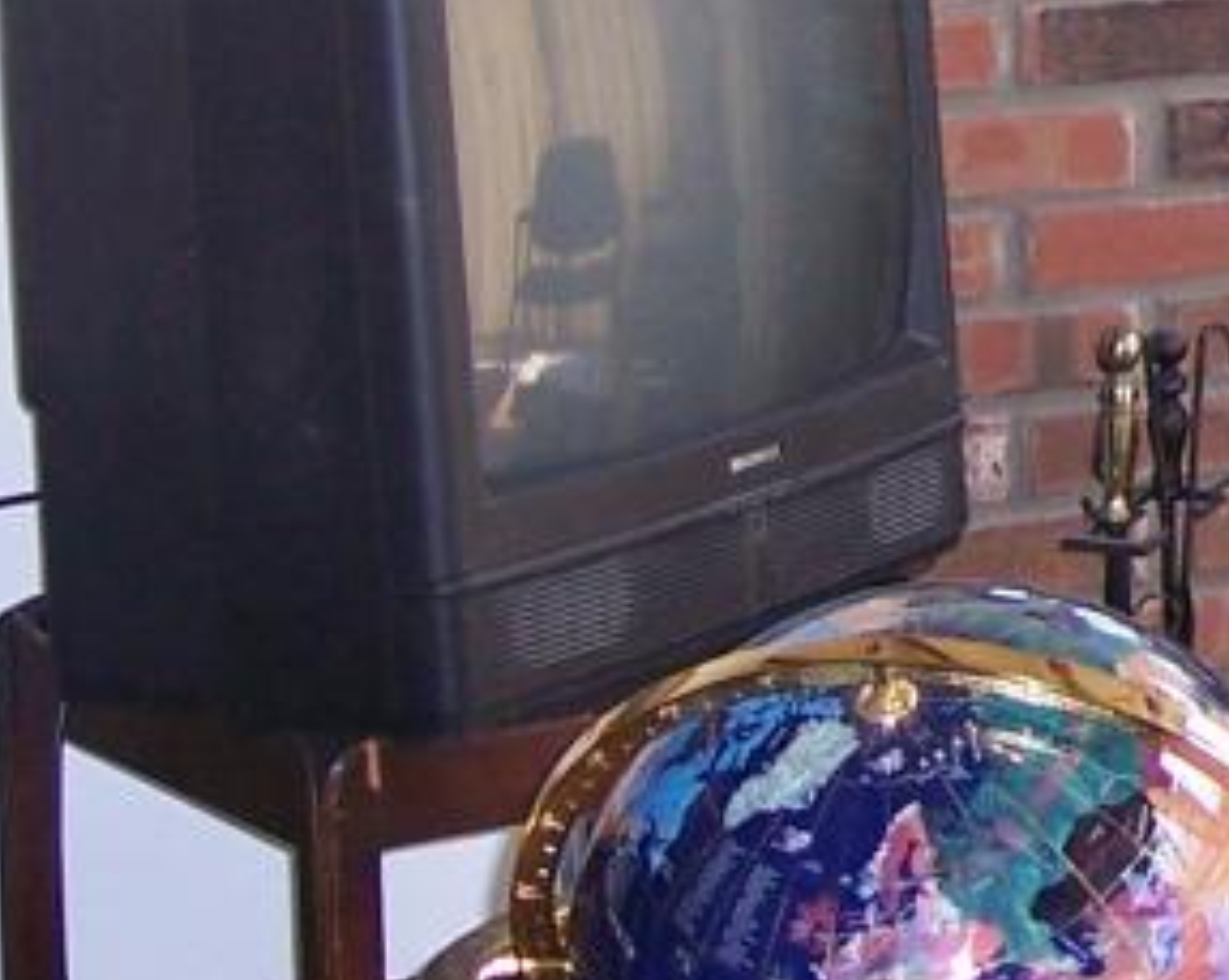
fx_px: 6177
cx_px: 1833
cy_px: -702
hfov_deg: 10.9
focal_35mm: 170
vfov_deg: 8.8
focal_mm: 8
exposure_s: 1/60
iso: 140
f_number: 2.8
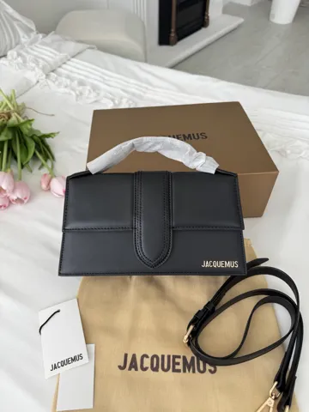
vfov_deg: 71.6
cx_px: 154
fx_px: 286
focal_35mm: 24
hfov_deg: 56.8
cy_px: 206
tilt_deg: -48.0
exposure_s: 1/481
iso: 80
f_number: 1.78
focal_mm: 6.76
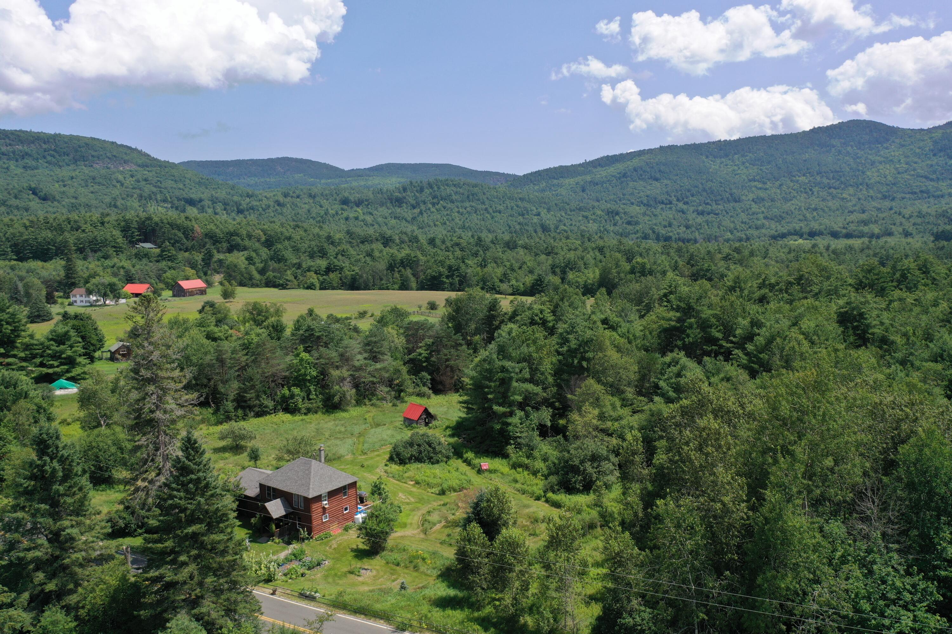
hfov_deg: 65.5
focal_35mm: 28
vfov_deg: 46.4
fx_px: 740
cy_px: 317
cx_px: 476
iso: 100
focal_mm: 10.26
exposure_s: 1/2000
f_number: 2.8
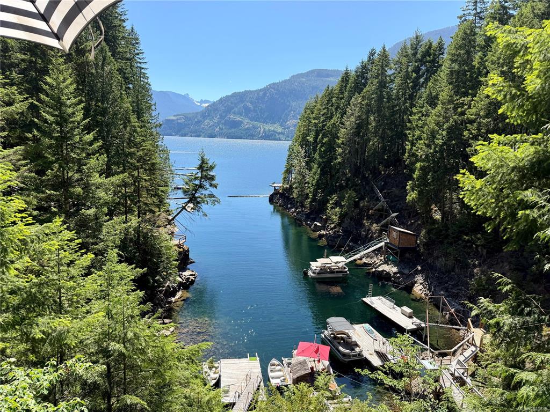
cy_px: 206
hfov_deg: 71.6
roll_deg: -2.0
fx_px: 381
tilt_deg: -10.8
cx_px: 275
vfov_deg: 56.8
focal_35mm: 24
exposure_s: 1/2299
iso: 100
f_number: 1.78
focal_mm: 6.76
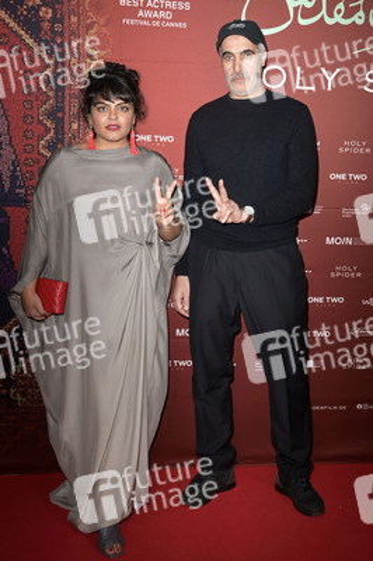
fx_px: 654
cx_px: 186
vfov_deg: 46.4
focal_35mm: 42
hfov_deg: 31.8
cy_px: 280
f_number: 5.6
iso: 400
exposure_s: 1/250
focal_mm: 42
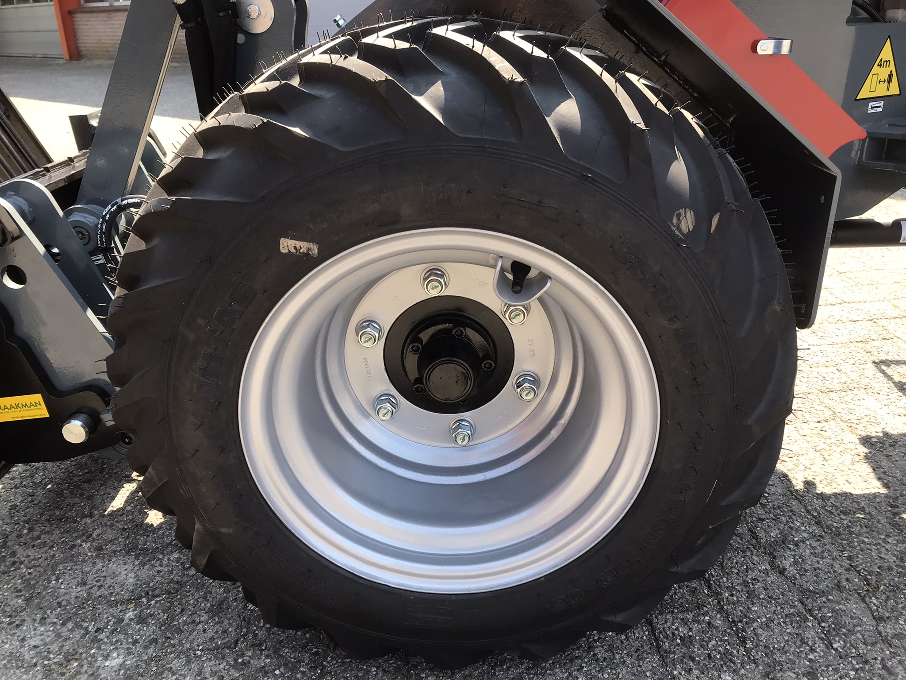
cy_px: 340
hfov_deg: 63.4
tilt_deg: -21.8
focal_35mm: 28
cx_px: 453
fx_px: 733
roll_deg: +0.3
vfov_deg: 49.7
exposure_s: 1/357
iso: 20
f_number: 1.8
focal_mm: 3.99
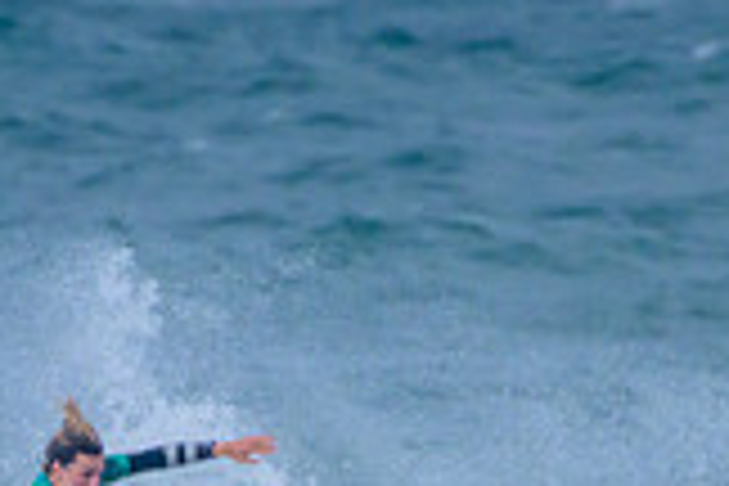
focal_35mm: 3590
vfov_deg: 0.4
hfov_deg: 0.6
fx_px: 72692
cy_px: 754
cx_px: 252
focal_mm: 1000
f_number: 11
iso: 2000
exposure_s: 1/2500
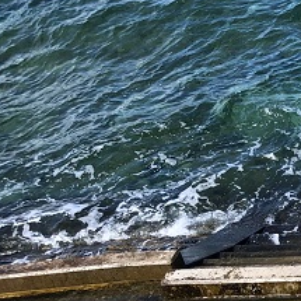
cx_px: 477
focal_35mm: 92
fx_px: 905
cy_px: 231
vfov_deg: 18.7
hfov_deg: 16.8
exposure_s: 1/873
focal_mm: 3.99
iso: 20
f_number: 1.8
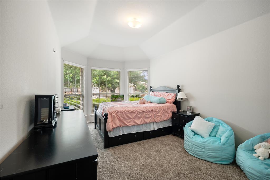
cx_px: 135
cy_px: 90
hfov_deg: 100.4
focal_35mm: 15
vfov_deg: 77.3
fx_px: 112
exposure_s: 1
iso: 200
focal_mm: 15
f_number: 9
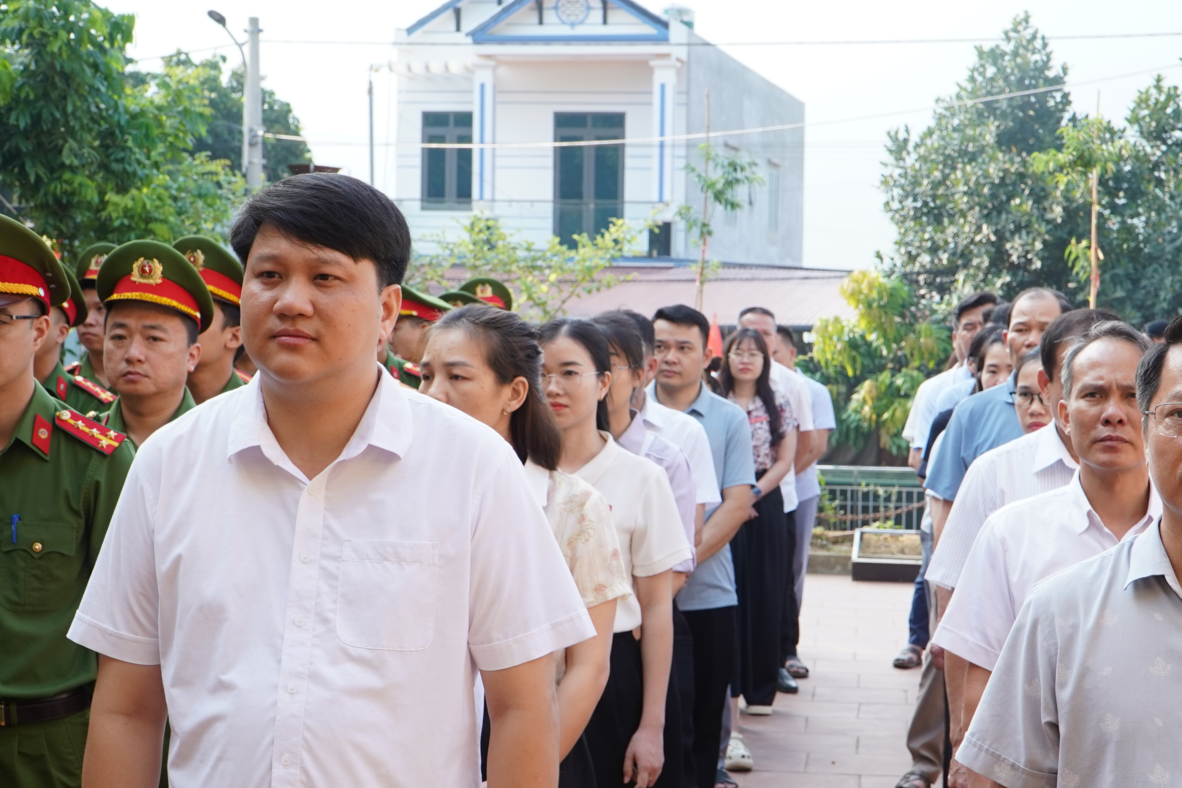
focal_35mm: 62
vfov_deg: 21.9
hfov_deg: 32.3
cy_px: 453
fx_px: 2036
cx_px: 722
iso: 250
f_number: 7.1
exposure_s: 1/160
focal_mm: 33
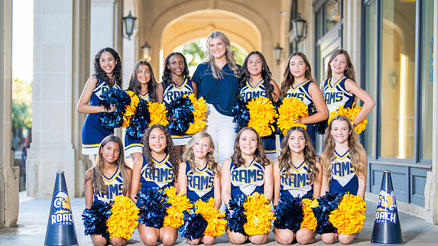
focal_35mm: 53
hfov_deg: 39.2
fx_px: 615
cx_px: 218
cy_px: 120
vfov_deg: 22.6
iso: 125
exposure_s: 1/400
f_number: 1.2
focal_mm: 50
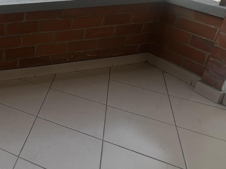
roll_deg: +0.1
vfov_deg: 34.9
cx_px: -54
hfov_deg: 35.7
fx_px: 255
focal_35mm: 39
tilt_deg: -20.2
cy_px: 19
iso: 32
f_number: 1.8
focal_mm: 1.57
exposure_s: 1/579
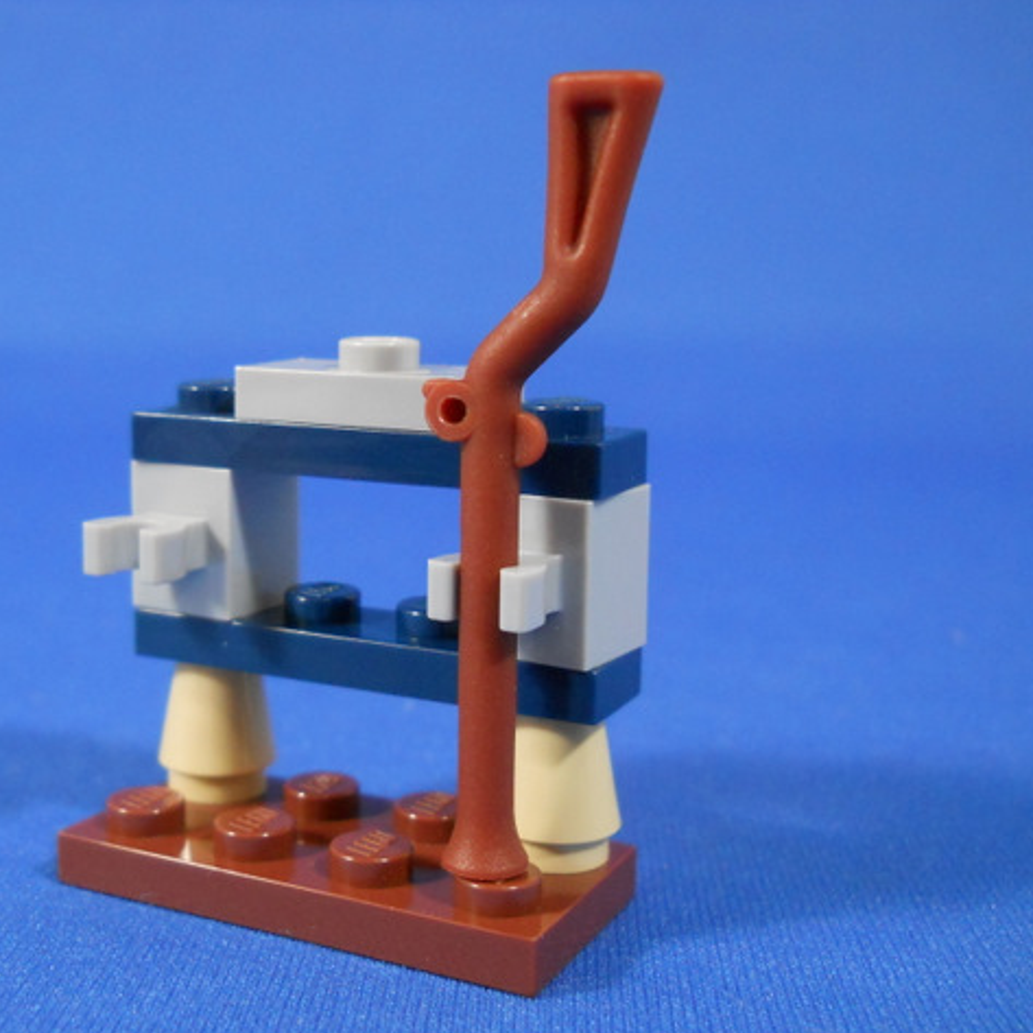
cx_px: 349
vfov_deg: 34.7
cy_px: 522
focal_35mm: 49
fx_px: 1654
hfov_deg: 34.4
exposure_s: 1/30
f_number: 3.1
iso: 400
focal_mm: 6.72
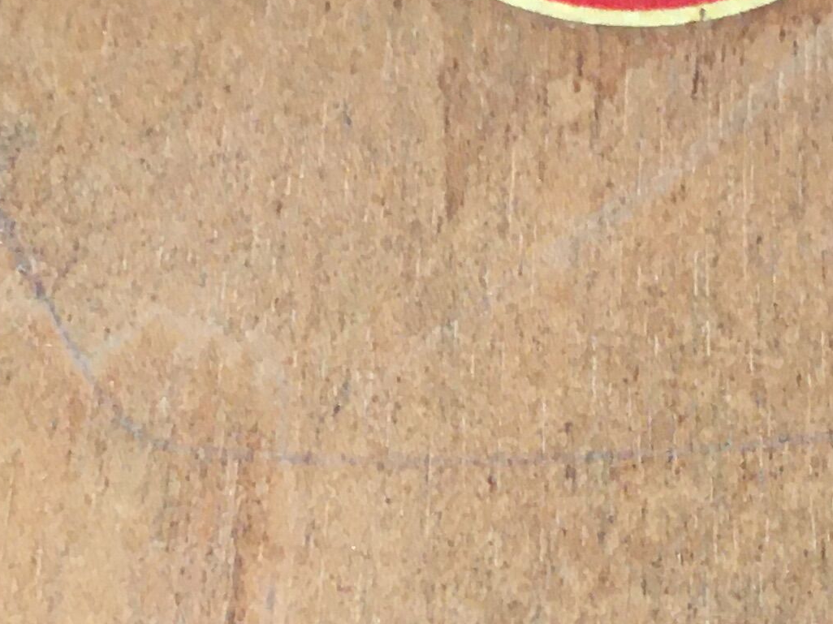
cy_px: 682
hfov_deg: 17.3
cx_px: 354
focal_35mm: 114
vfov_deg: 12.8
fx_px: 2743
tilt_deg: -71.1
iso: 100
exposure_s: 1/33
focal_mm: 4.15
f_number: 2.2
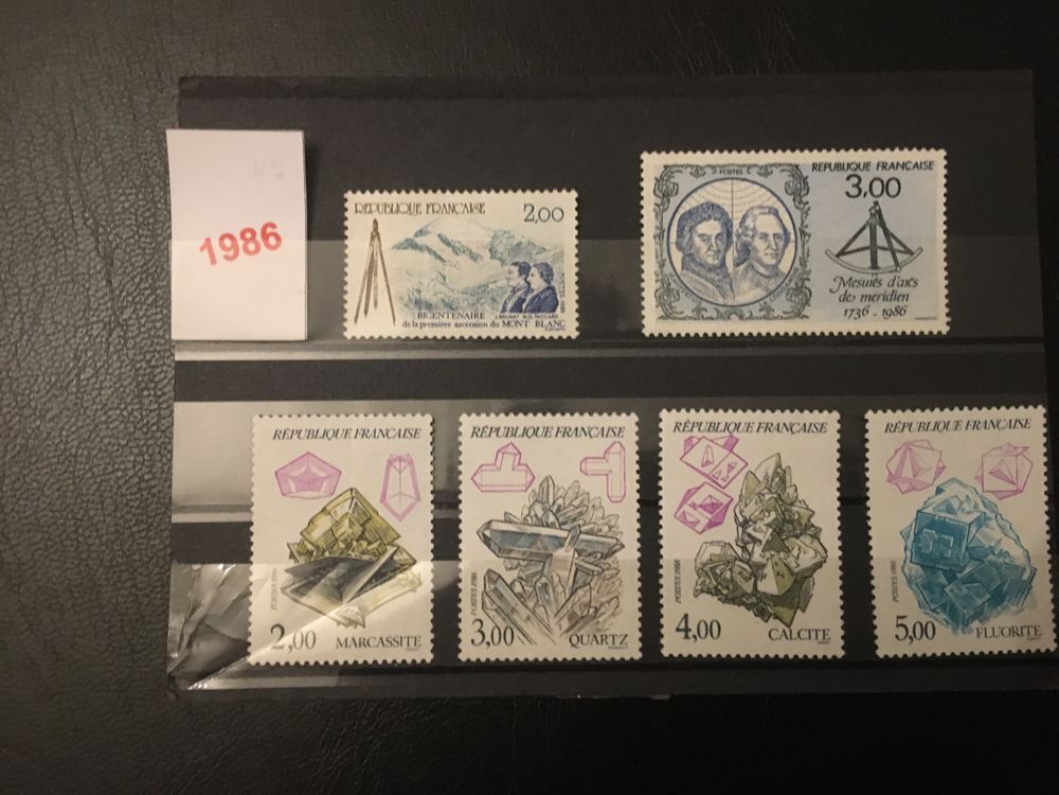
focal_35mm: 29
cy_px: 398
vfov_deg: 48.2
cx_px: 530
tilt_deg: -85.9
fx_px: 887
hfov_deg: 61.7
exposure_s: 1/17
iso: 400
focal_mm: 4.15
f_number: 2.2
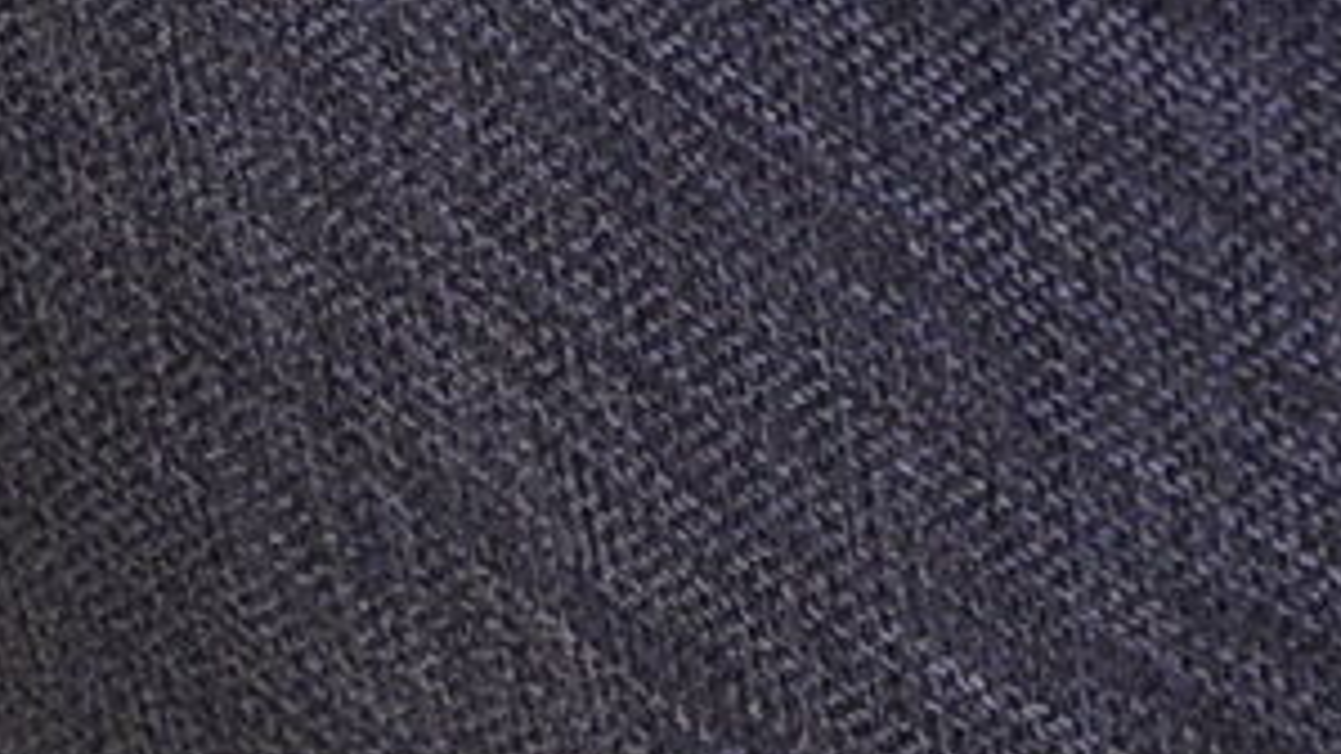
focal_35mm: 353
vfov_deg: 3.3
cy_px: -1907
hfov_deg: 6.0
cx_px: 2108
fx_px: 12562
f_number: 6.3
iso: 400
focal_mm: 35
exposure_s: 1/200
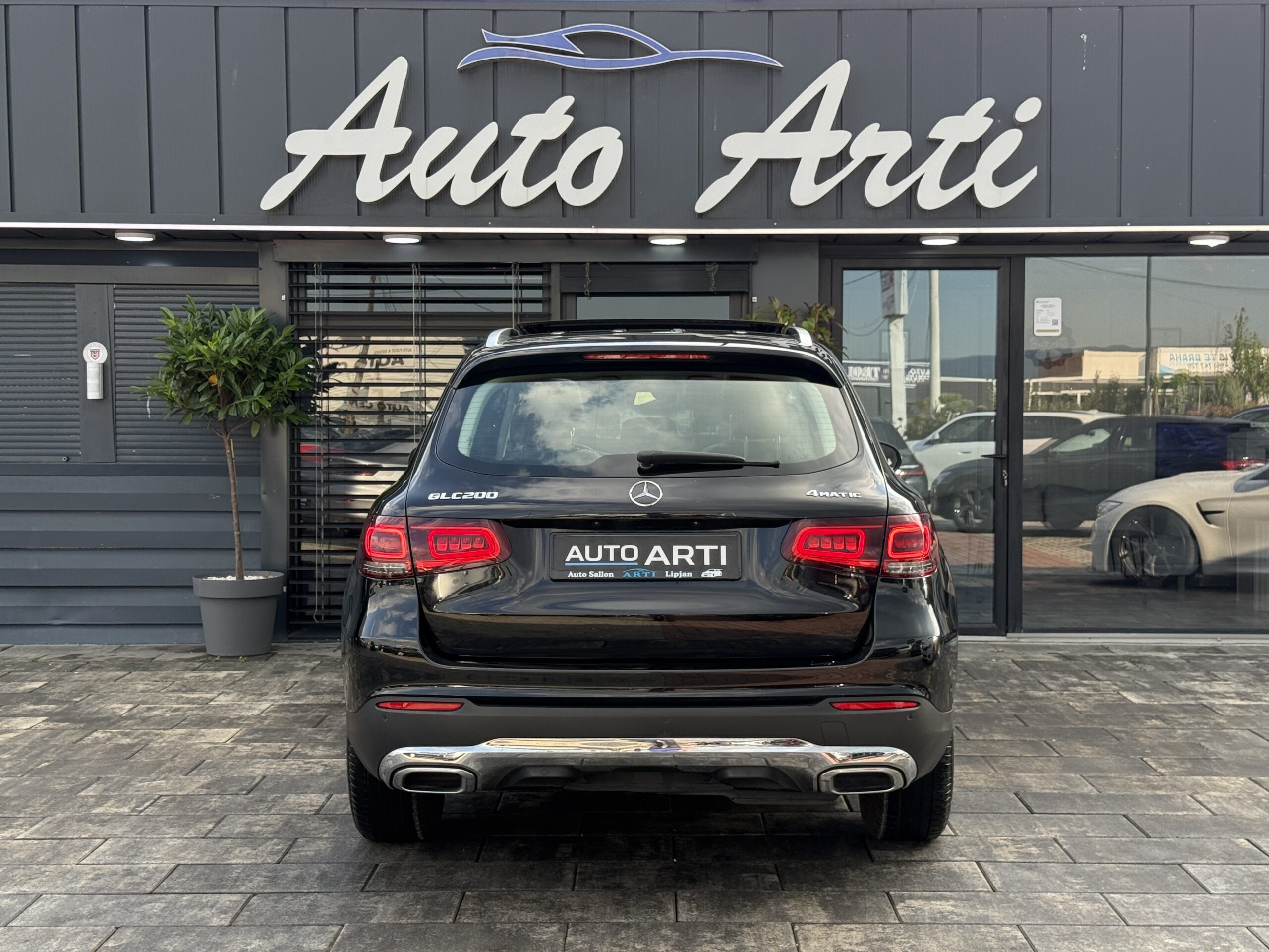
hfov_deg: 39.7
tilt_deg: -1.6
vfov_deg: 30.3
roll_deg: +0.1
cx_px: 634
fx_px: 1760
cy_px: 476
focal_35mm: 48
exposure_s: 1/762
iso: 80
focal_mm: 6.76
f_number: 1.78
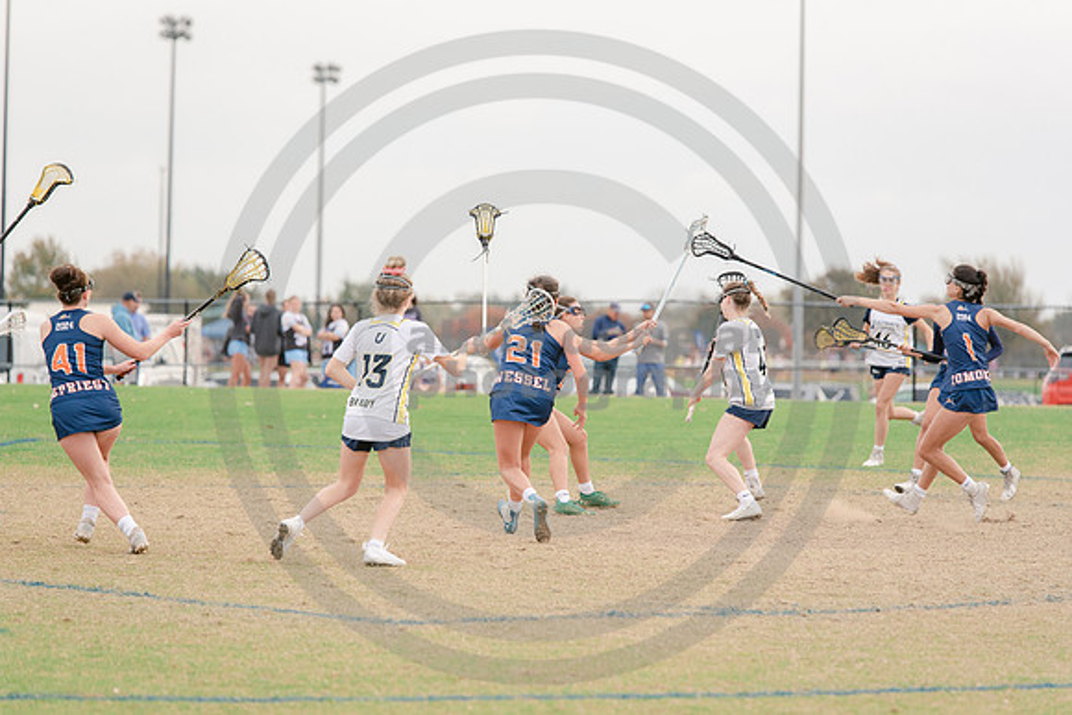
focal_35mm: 200
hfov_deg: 10.3
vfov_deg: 6.9
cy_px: 358
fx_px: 5957
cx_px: 536
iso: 250
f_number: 4
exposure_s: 1/1250
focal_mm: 200
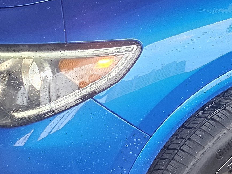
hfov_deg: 17.1
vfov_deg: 13.9
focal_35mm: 106
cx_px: 325
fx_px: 710
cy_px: 22
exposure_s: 1/120
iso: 125
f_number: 1.7
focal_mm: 6.3
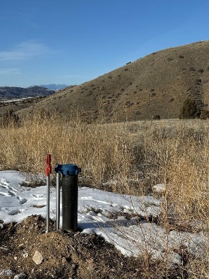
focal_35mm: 43
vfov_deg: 41.2
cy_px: 239
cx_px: 69
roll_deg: -1.0
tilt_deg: -21.2
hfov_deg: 33.2
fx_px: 347
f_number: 1.78
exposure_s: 1/7937
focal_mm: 6.86
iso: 80
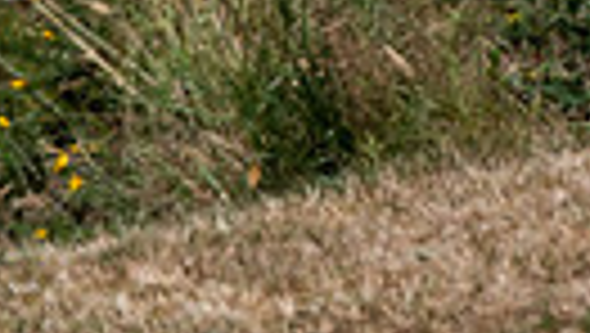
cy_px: -697
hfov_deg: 0.8
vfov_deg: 0.4
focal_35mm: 2826
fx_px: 44256
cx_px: 1016
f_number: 6.3
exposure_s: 1/1600
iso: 320
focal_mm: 340
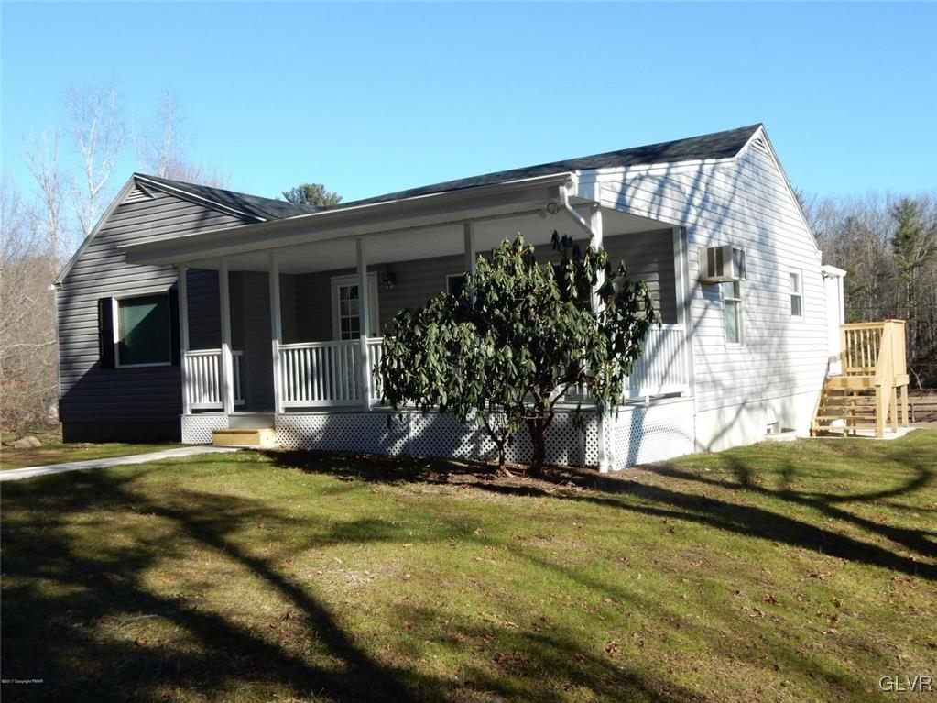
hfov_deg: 51.4
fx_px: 974
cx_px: 468
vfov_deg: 39.6
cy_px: 352
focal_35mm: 36
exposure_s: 1/640
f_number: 4
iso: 125
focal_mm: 6.4
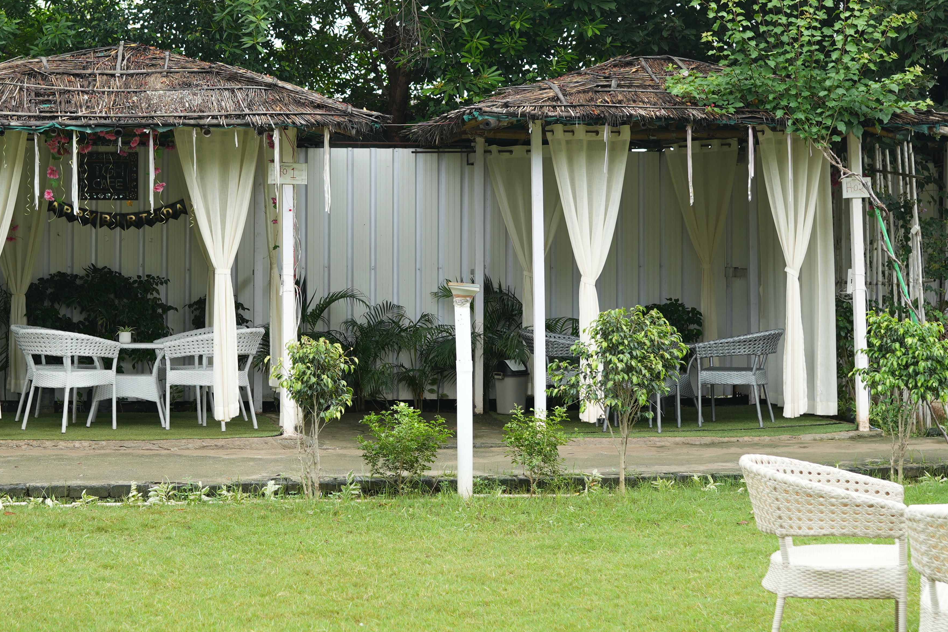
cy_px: 262
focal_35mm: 70
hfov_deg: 28.7
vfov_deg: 19.4
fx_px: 1843
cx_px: 336
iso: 160
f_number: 2.5
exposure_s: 1/160
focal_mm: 35
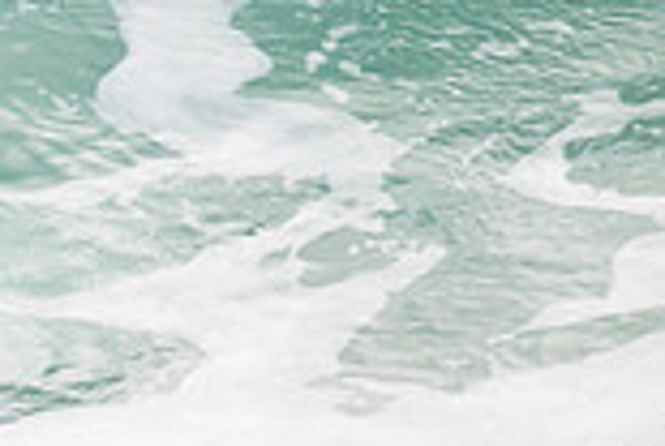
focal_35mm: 2986
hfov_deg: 0.7
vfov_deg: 0.5
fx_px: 55263
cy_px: -174
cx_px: -541
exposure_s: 1/2000
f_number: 11
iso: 1100
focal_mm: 800
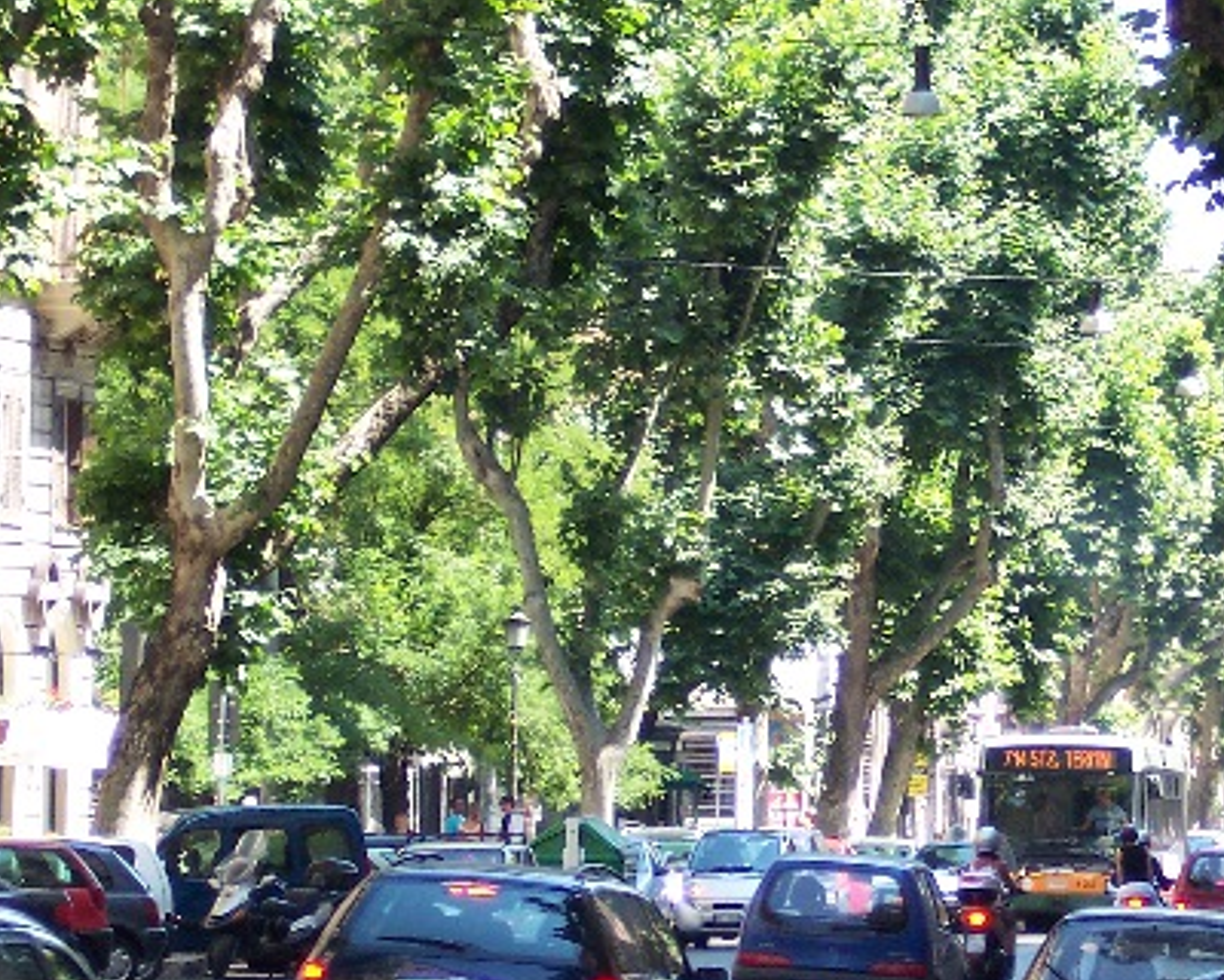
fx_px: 7136
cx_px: 1025
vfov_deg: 7.8
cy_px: 603
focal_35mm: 197
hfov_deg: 9.8
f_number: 4.8
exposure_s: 1/125
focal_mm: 21.3
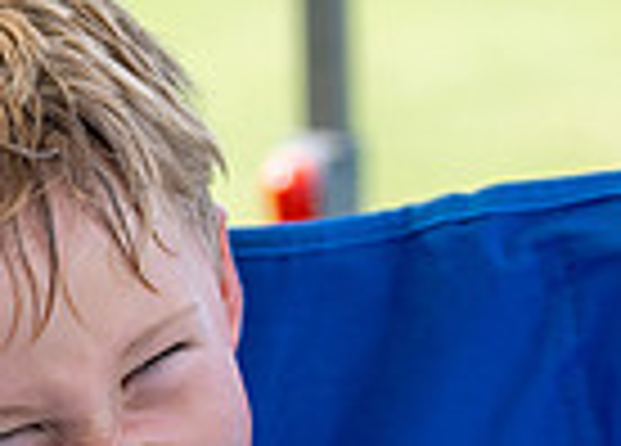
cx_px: 149
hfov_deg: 4.5
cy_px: 548
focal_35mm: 452
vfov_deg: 3.2
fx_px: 7984
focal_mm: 88
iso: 160
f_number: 2.8
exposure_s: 1/1000
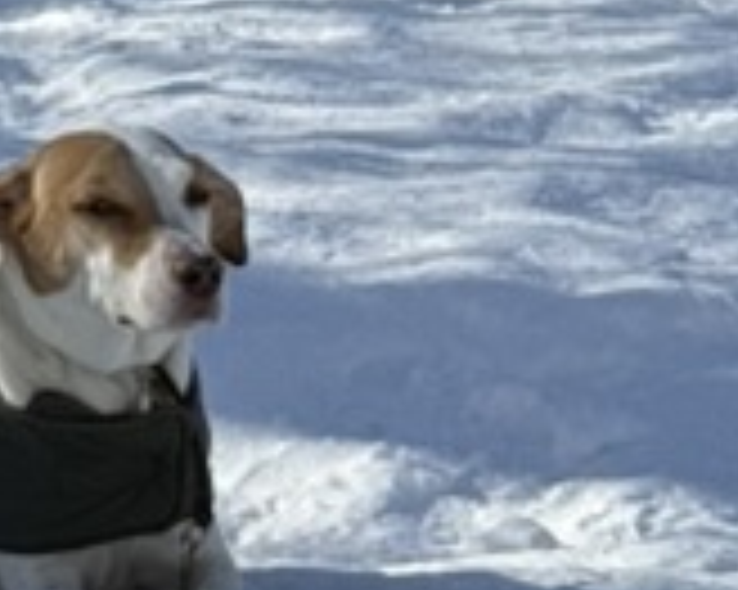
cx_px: -909
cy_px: -279
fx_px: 6396
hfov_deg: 6.4
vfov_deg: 5.2
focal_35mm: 293
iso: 80
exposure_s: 1/5587
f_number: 1.78
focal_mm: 6.76
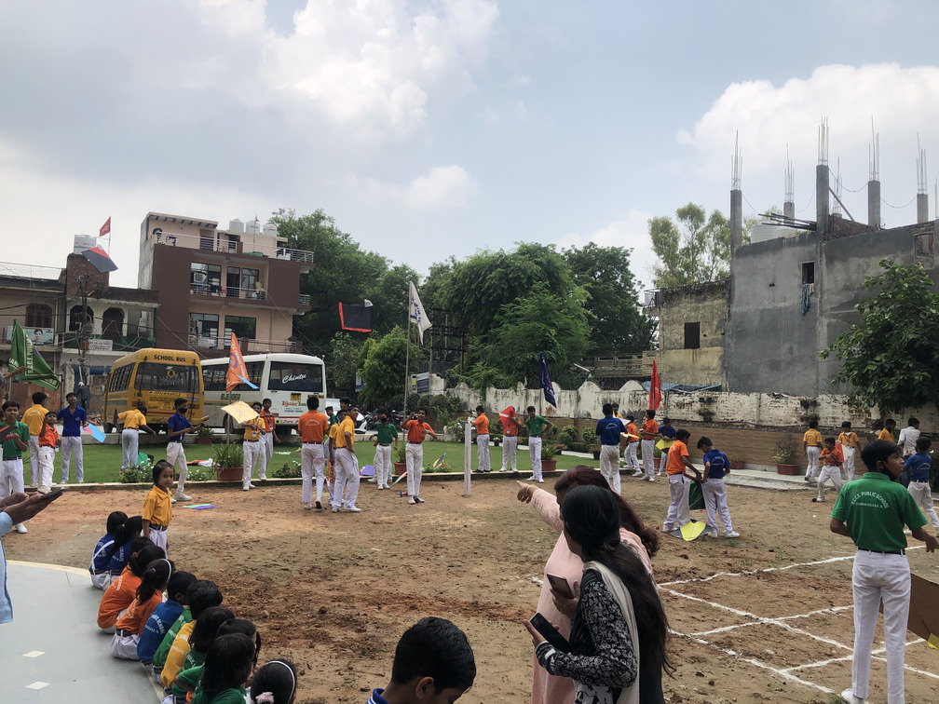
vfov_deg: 49.7
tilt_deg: +4.9
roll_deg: -0.5
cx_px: 470
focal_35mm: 28
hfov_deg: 63.4
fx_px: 760
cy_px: 352
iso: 20
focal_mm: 4
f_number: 1.8
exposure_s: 1/1656
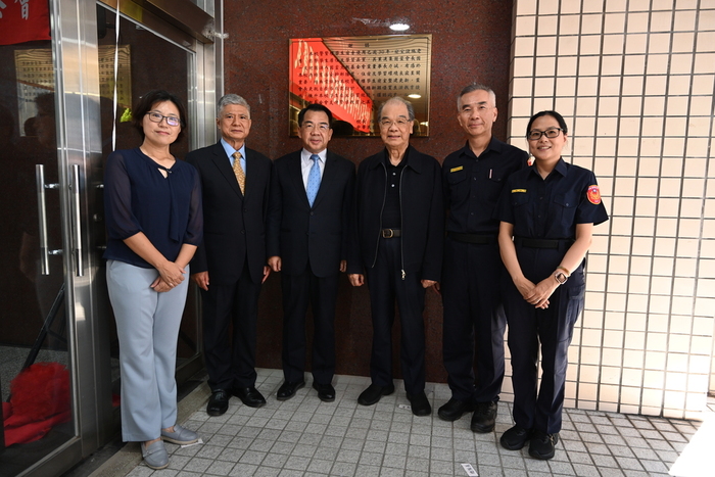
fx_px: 477
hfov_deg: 73.7
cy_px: 238
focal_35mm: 24
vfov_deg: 53.2
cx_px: 358
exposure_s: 1/160
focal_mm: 24
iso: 1250
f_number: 4
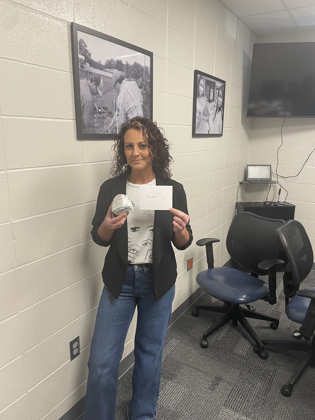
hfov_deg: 53.1
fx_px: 315
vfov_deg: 67.3
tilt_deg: -12.2
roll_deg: +0.1
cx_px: 158
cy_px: 210
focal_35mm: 26
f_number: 1.6
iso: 125
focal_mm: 4.2
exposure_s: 1/60
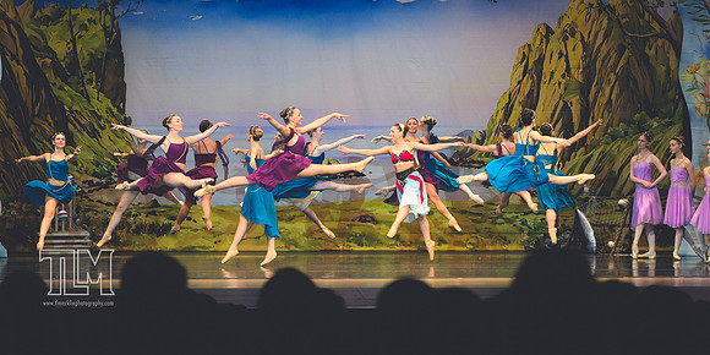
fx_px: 2201
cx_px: 373
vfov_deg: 9.2
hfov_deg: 18.3
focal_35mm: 120
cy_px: 236
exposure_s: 1/500
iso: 2200
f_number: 2.8
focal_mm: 70
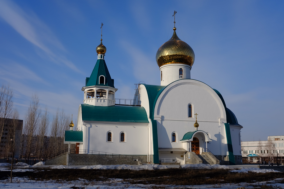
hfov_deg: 47.4
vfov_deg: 32.6
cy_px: 94
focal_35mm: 41
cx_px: 142
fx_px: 323
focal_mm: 27
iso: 200
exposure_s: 1/750
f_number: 8
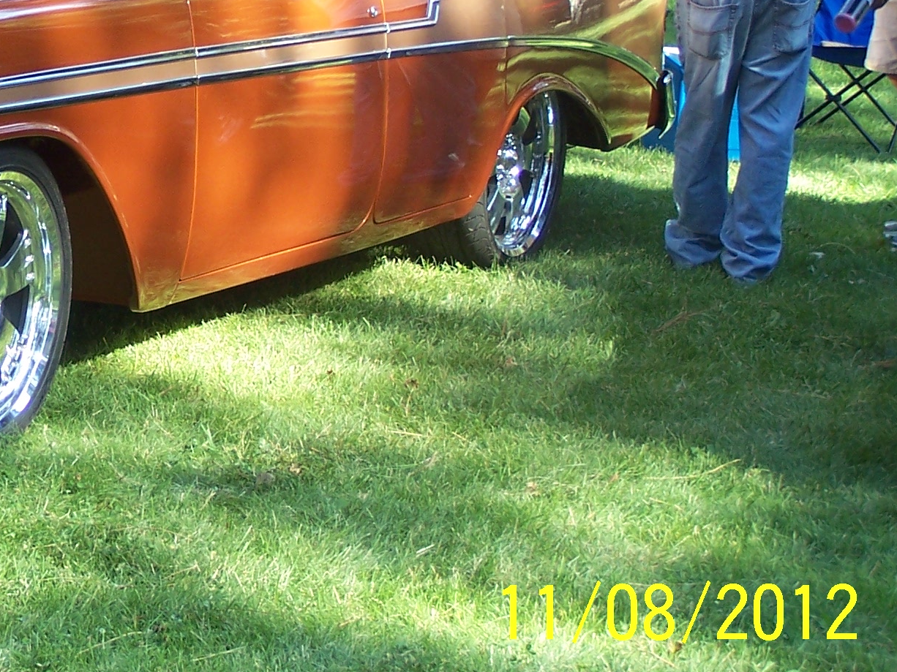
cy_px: 94
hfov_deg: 15.6
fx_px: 3213
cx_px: 20
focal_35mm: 124
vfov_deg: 11.9
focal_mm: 9.8
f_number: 3.1
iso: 80
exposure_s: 1/90
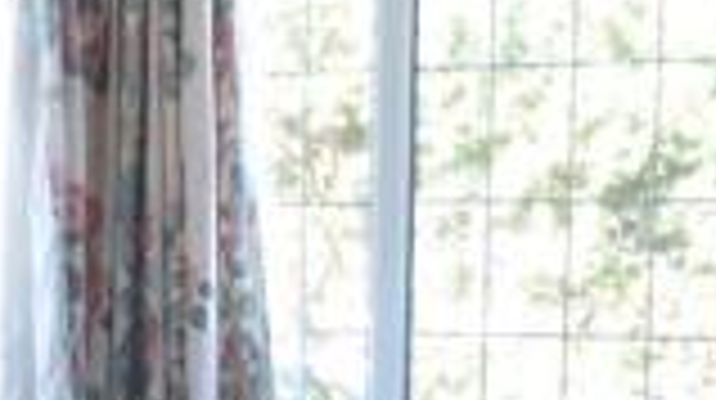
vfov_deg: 11.9
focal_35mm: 96
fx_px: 1820
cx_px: 178
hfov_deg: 22.0
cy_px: 622
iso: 200
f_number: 3.3
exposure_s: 1/60
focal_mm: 4.3
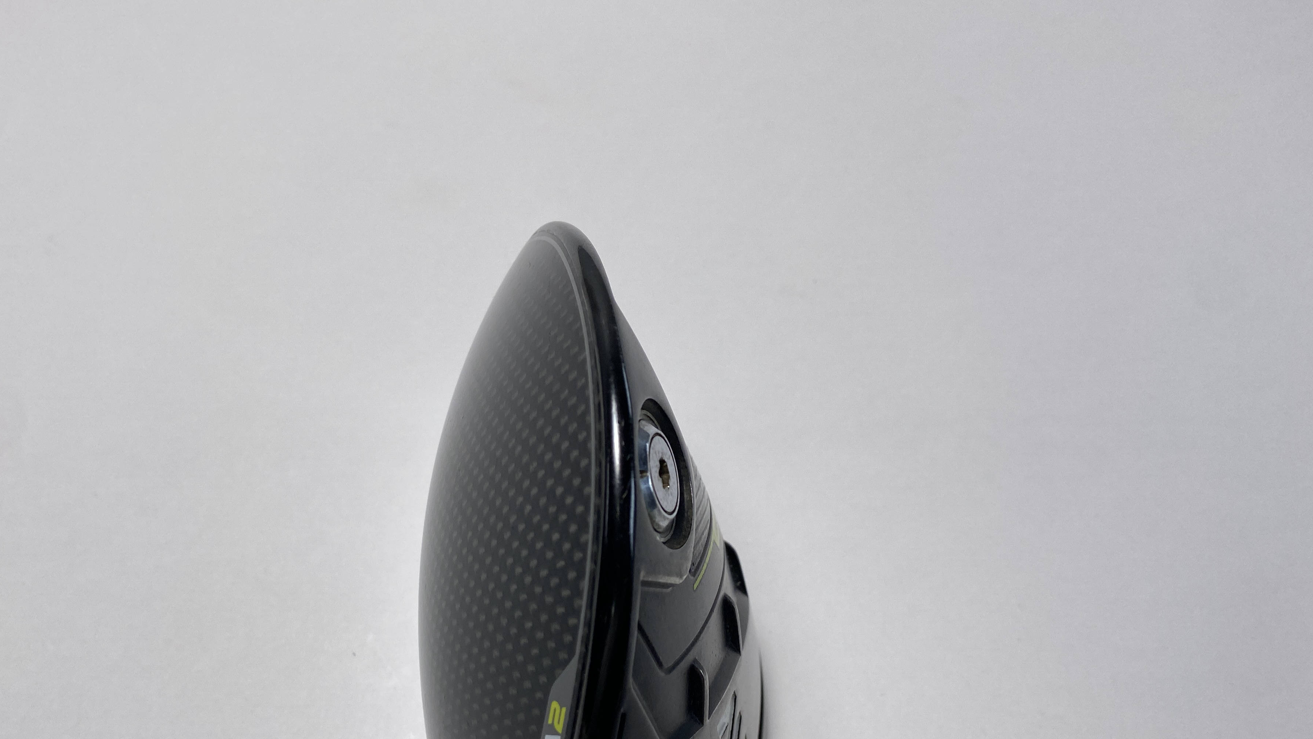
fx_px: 1114
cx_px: 603
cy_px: 527
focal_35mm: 32
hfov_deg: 60.9
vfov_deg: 36.1
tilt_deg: -67.5
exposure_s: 1/752
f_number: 1.8
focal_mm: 4.25
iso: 32
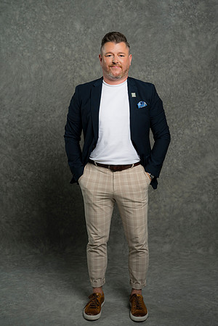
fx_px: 500
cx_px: 109
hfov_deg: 24.6
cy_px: 163
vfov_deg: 36.2
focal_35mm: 55
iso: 125
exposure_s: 1/160
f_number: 4
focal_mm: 55
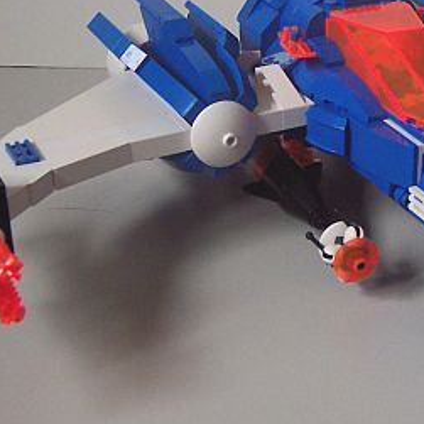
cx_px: 375
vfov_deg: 21.3
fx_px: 1122
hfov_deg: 21.0
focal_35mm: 81
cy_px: 130
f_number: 2.8
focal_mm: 5.6
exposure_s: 1/30
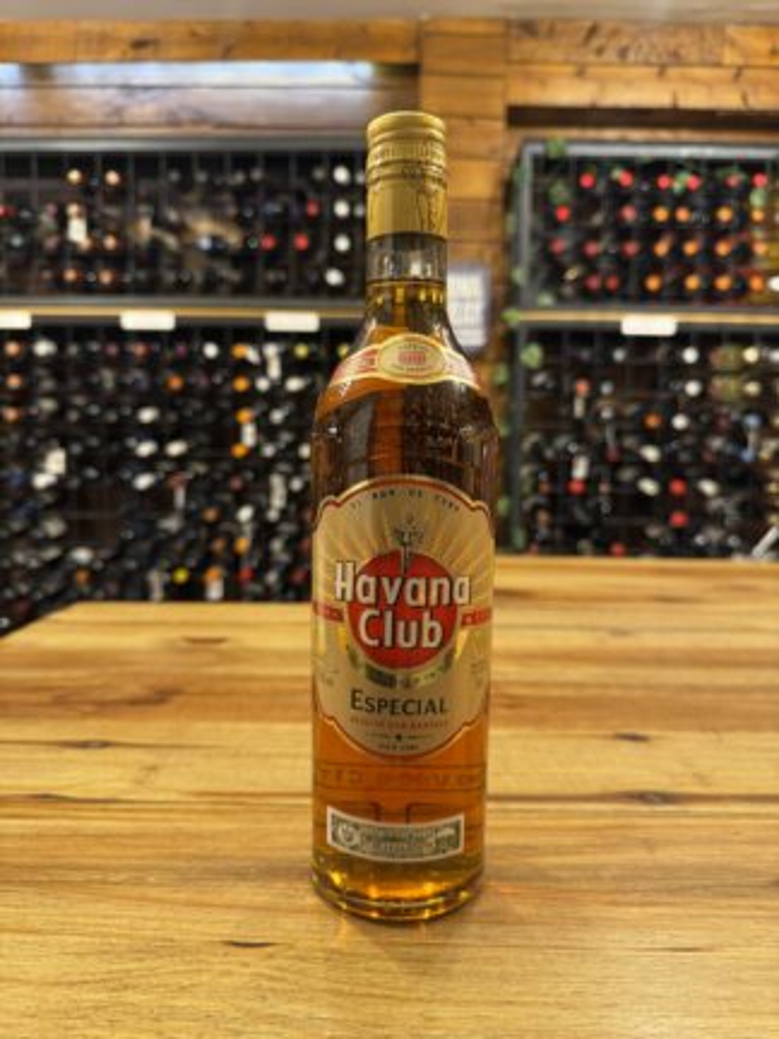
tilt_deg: -5.4
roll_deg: -0.7
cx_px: 390
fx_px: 720
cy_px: 520
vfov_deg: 71.6
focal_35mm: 24
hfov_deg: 56.8
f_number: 1.78
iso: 250
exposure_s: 1/50
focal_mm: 6.76
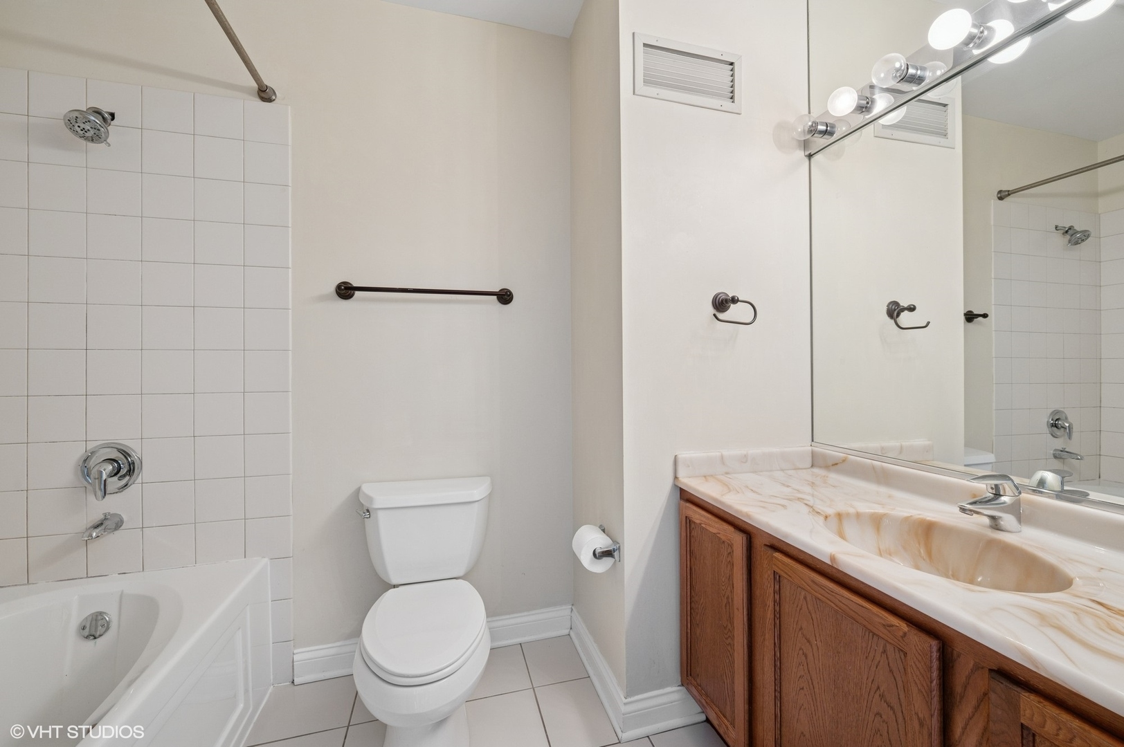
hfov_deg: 104.3
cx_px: 562
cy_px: 374
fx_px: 437
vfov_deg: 81.1
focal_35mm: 14
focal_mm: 14
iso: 200
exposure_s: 1/6
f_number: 9.5
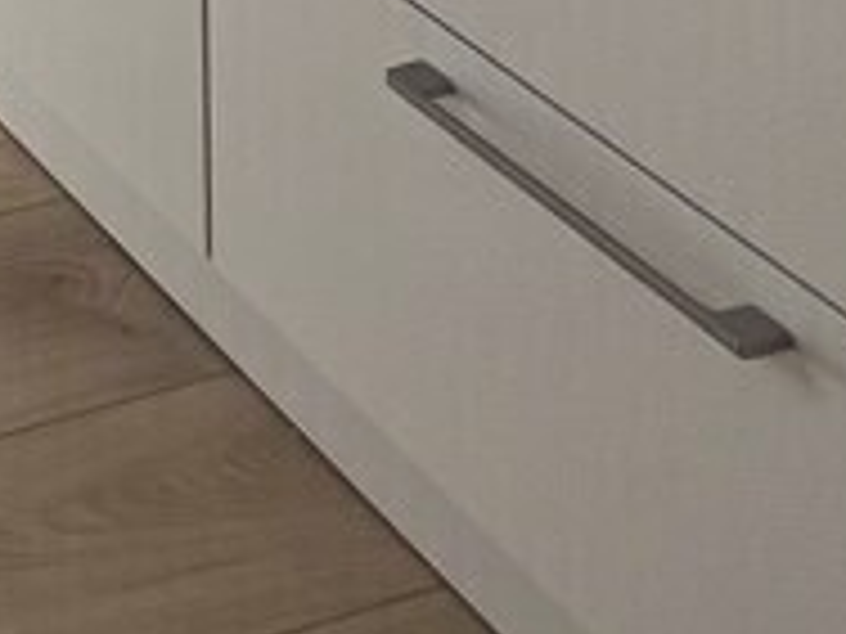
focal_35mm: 83
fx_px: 2028
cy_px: -1003
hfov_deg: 16.6
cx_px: -922
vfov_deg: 12.6
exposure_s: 1/294
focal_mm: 1.57
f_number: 1.8
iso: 32
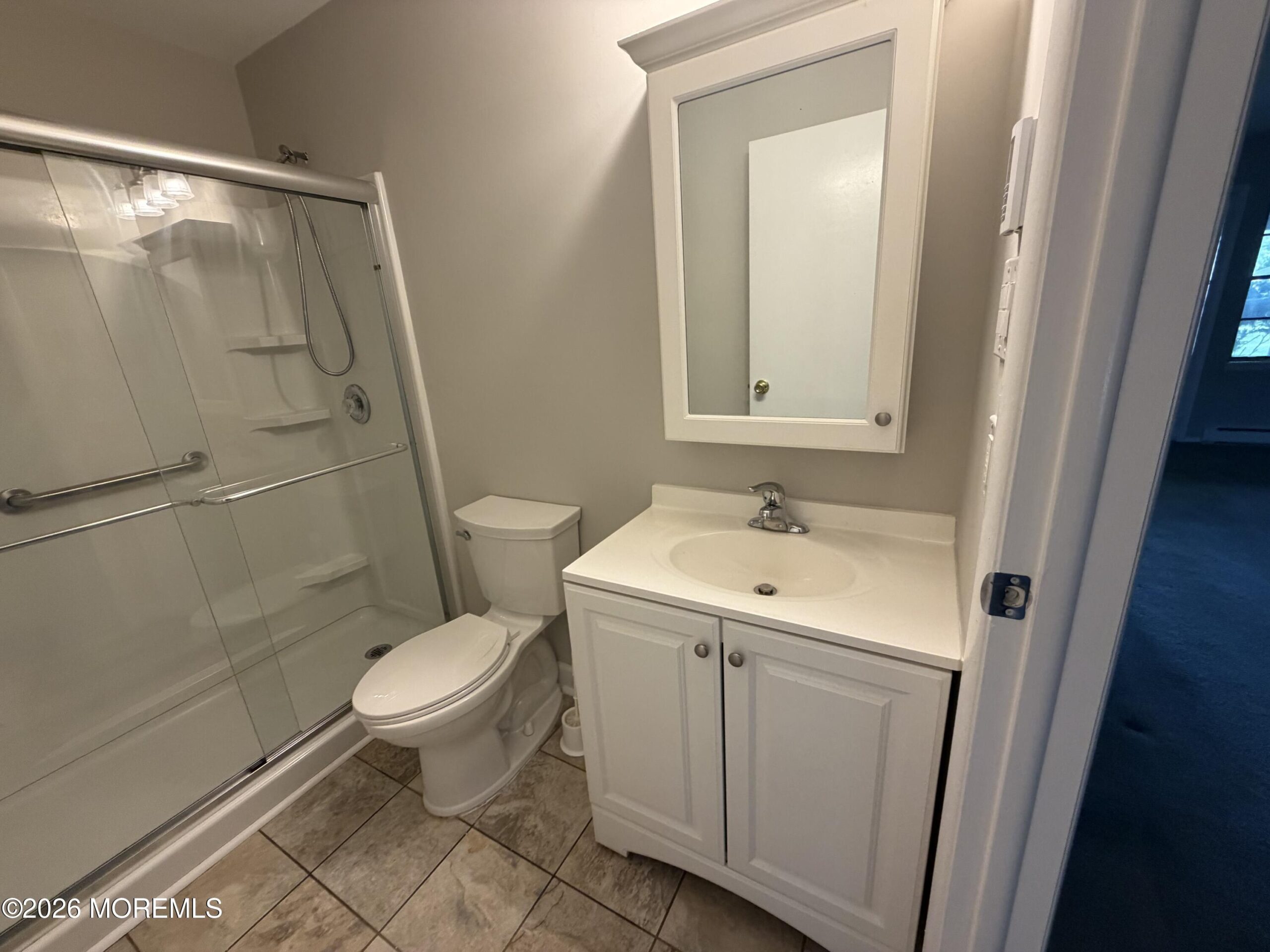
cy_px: 476
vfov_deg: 85.7
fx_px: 514
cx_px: 635
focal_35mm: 14
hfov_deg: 102.1
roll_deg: +4.1
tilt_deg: -17.2
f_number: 2.2
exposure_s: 1/121
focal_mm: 2.22
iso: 320
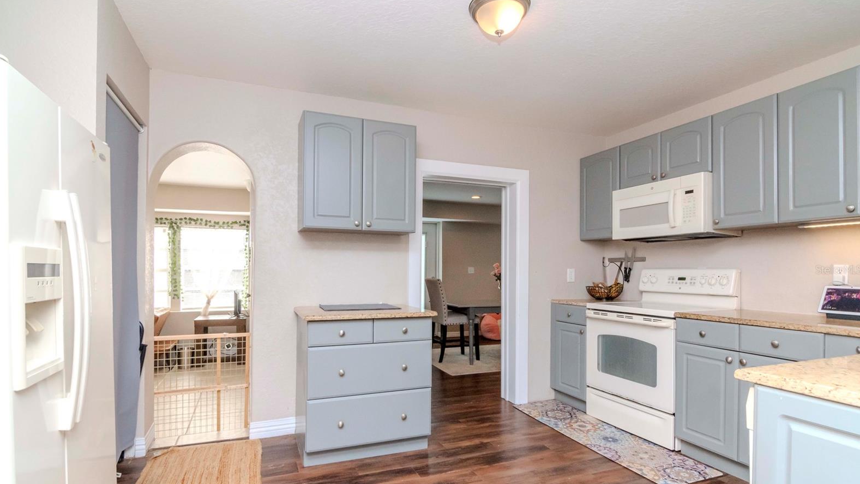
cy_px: 270
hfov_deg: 94.2
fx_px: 400
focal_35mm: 18
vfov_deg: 62.2
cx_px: 428
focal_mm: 11
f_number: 11
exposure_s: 1/125
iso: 1000
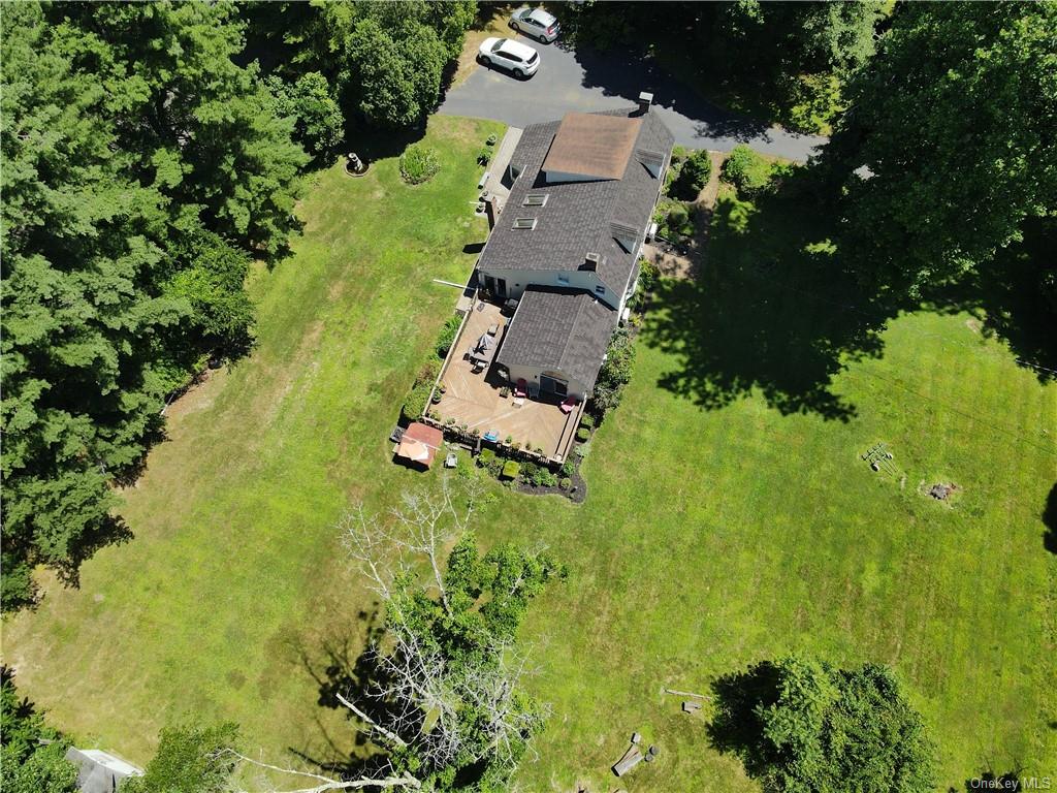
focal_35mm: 24
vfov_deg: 56.8
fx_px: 733
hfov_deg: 71.6
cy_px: 396
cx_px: 528
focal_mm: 4.5
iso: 100
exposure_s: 1/640
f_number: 2.8
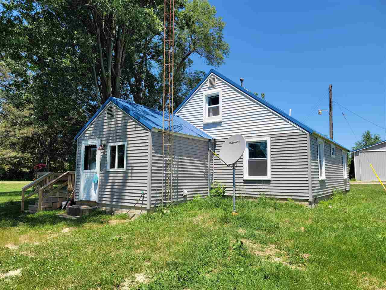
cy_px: 145
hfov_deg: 69.4
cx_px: 193
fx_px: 279
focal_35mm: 25
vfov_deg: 54.9
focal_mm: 7
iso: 20
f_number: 1.8
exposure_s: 1/765
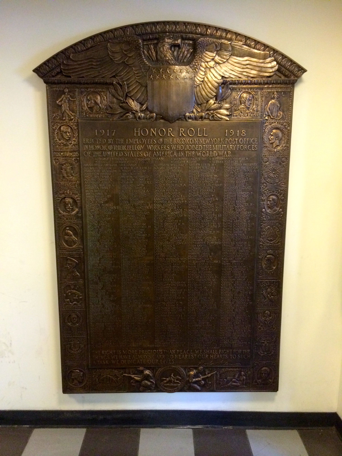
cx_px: 171
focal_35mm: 30
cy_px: 228
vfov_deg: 60.0
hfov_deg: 46.8
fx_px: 395
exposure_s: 1/30
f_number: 2.2
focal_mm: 4.12
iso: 250
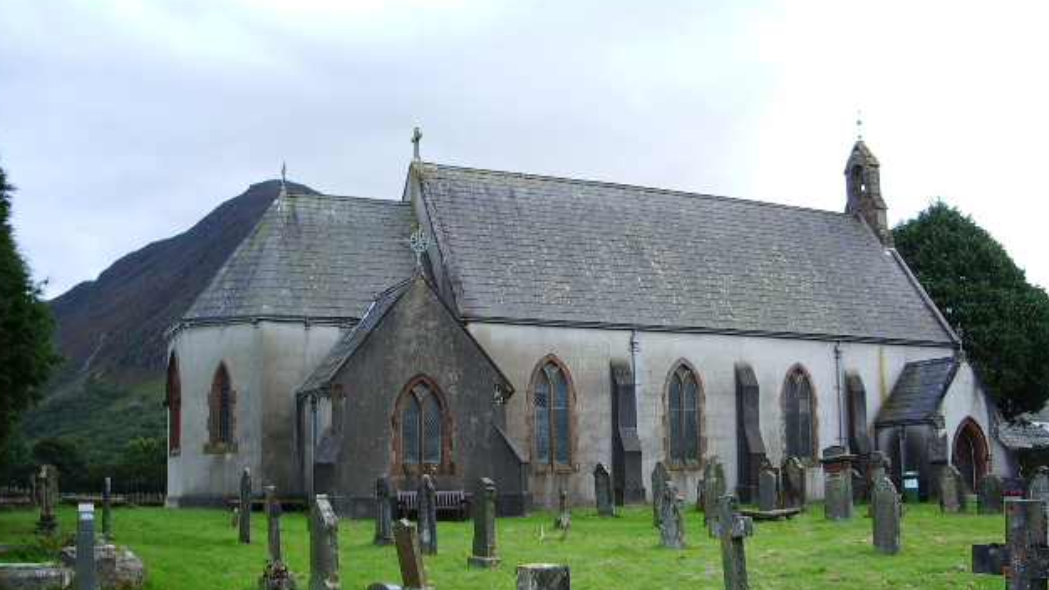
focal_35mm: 39
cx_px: 518
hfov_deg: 51.6
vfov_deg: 30.3
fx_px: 1085
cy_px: 357
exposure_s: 1/100
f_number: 2.6
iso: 100
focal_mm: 5.8
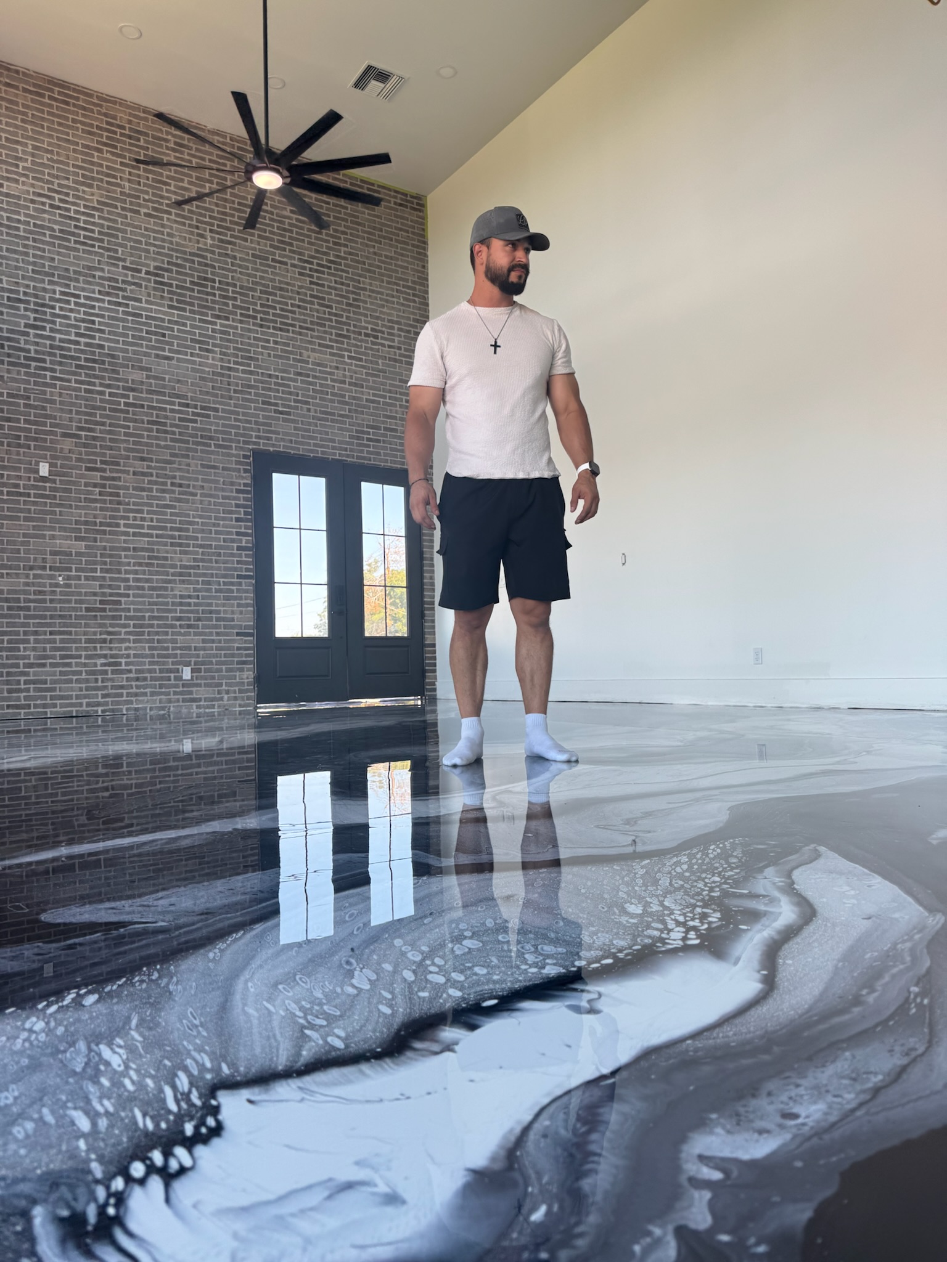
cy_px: 631
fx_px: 875
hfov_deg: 56.8
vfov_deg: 71.6
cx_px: 474
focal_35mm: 24
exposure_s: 1/273
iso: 80
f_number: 1.78
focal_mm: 6.76
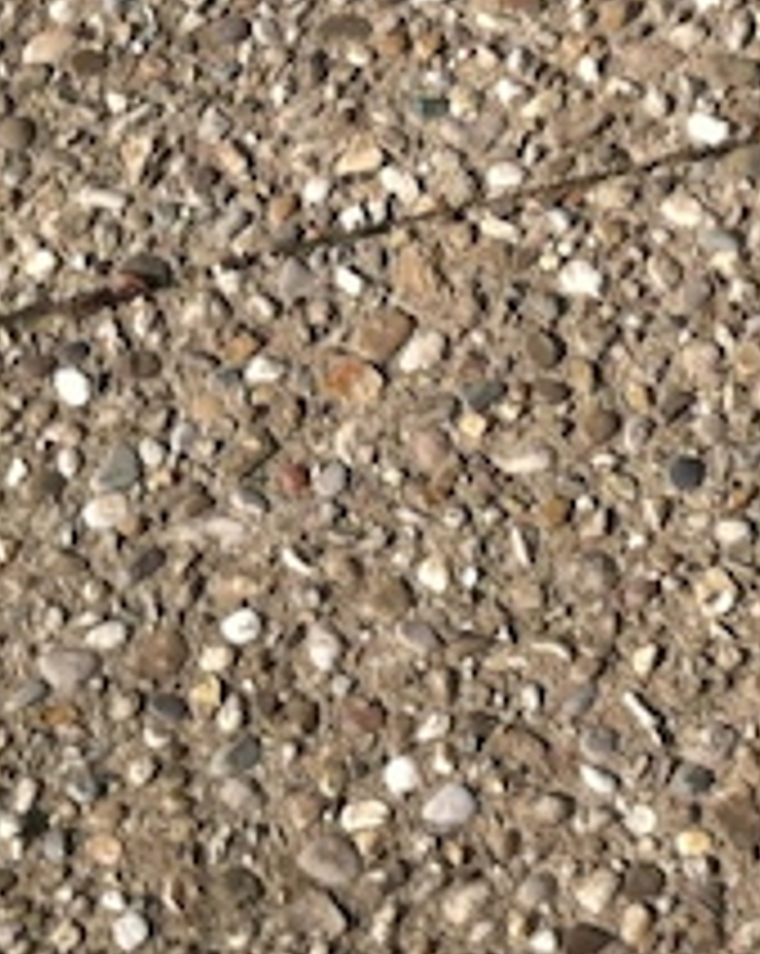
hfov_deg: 9.2
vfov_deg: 11.3
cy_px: -389
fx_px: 4649
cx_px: 1021
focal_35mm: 165
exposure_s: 1/588
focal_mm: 3.85
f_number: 2.8
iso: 80
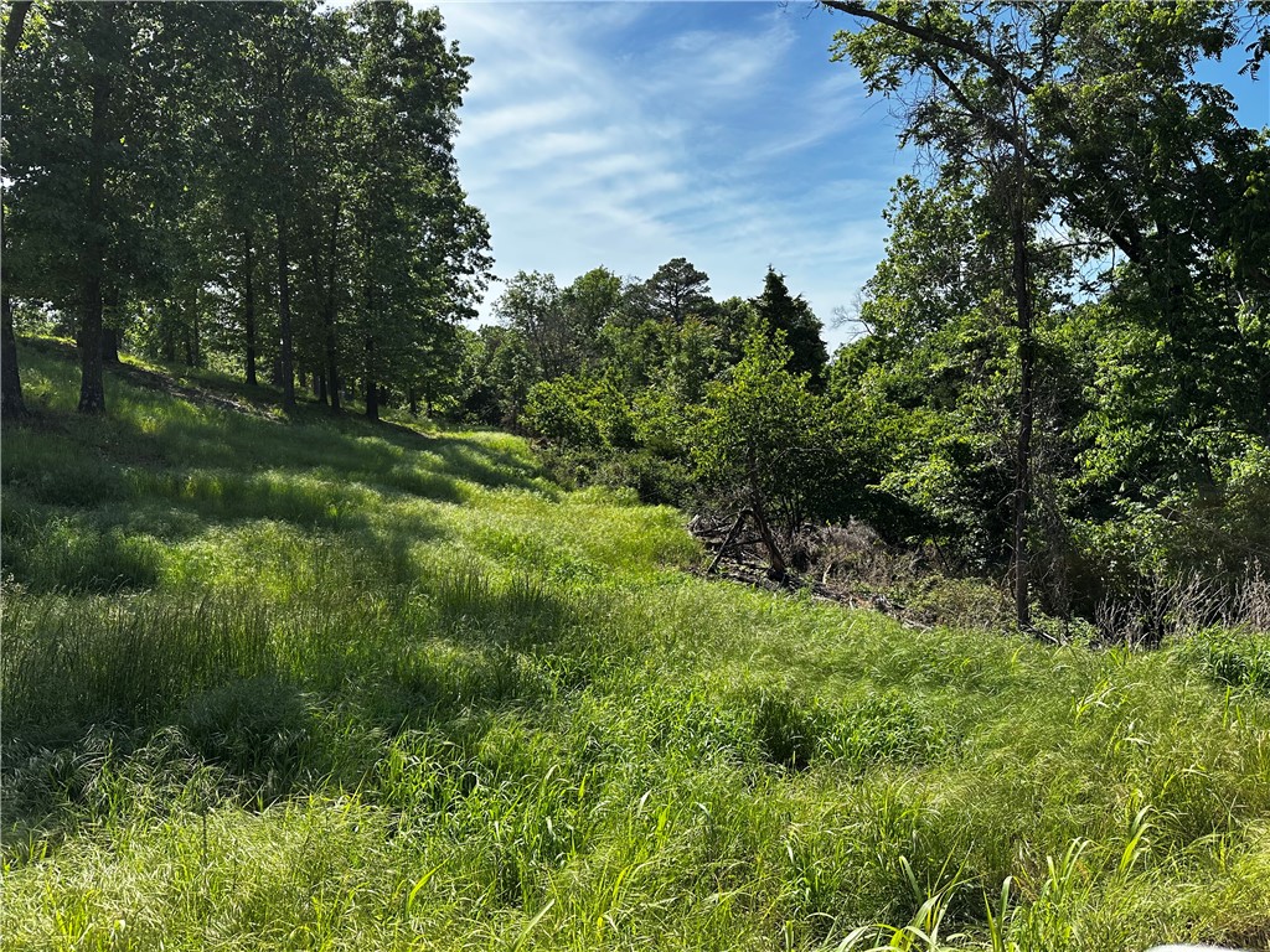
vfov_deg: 56.8
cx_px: 635
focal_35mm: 24
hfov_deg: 71.6
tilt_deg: -3.6
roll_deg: -0.1
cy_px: 476
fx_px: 881
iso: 80
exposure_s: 1/3058
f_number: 1.78
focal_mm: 6.86
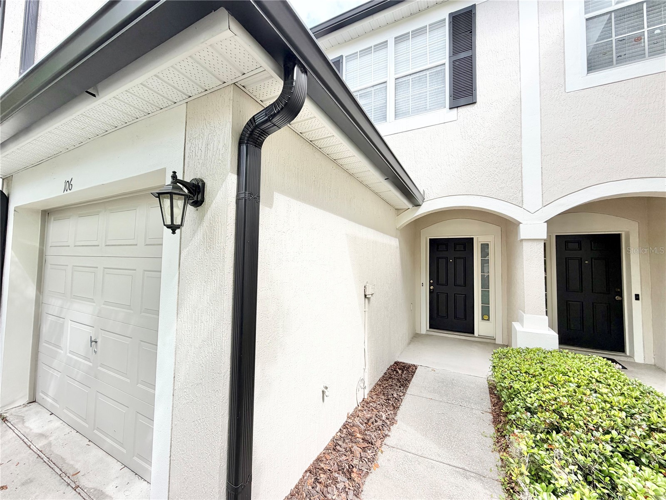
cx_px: 333
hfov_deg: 102.1
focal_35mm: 14
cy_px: 250
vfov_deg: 85.7
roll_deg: -0.6
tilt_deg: +2.1
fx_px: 269
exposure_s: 1/502
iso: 50
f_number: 2.2
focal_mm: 2.22
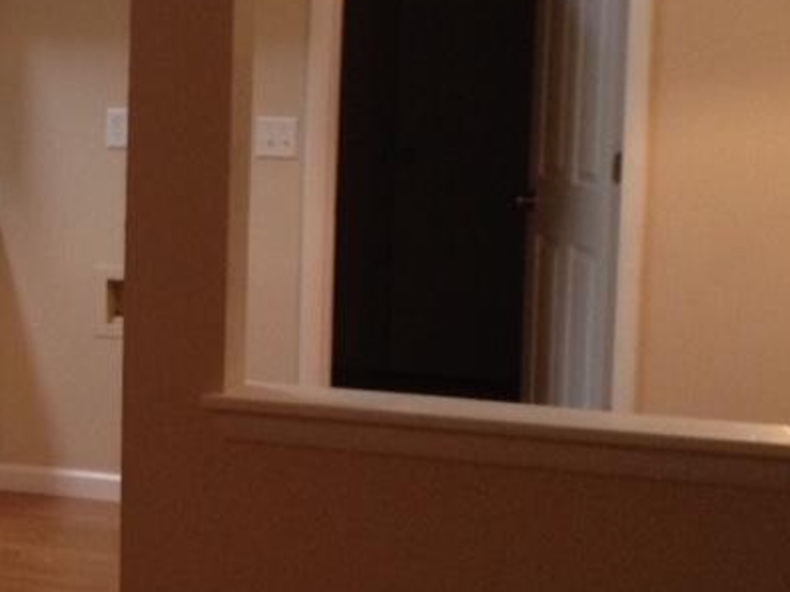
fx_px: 2579
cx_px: -180
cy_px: 259
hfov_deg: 16.6
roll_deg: -0.4
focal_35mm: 113
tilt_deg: -6.6
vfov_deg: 13.1
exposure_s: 1/20
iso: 125
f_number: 2.4
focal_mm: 4.28
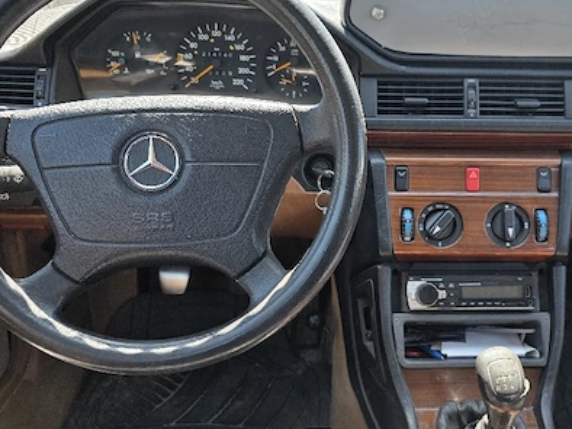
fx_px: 579
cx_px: 373
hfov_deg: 51.8
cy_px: 199
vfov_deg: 40.7
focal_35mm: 35
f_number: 1.7
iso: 40
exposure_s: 1/182
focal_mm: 6.3
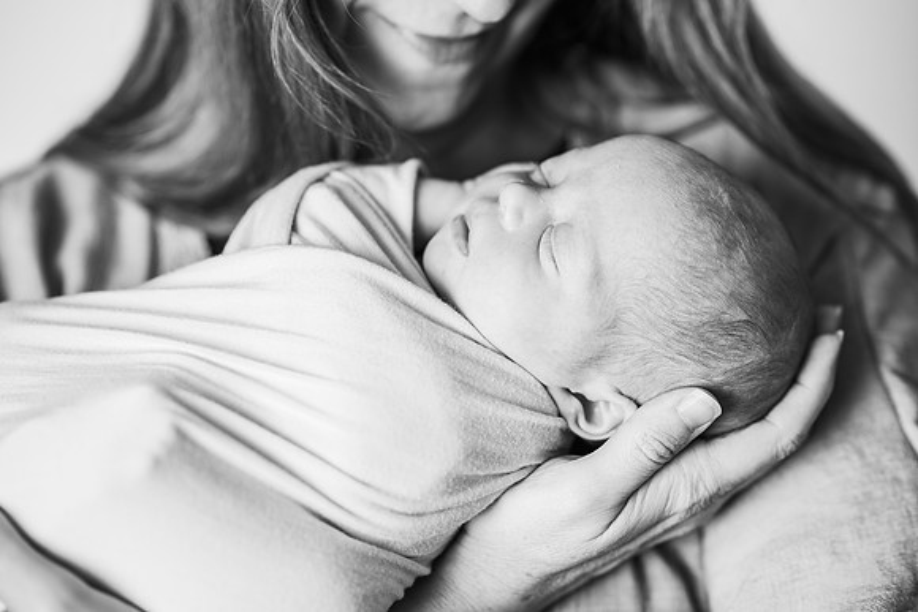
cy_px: 306
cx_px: 459
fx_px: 2168
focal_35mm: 85
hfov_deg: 23.9
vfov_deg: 16.1
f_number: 2
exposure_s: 1/160
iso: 50
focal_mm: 85
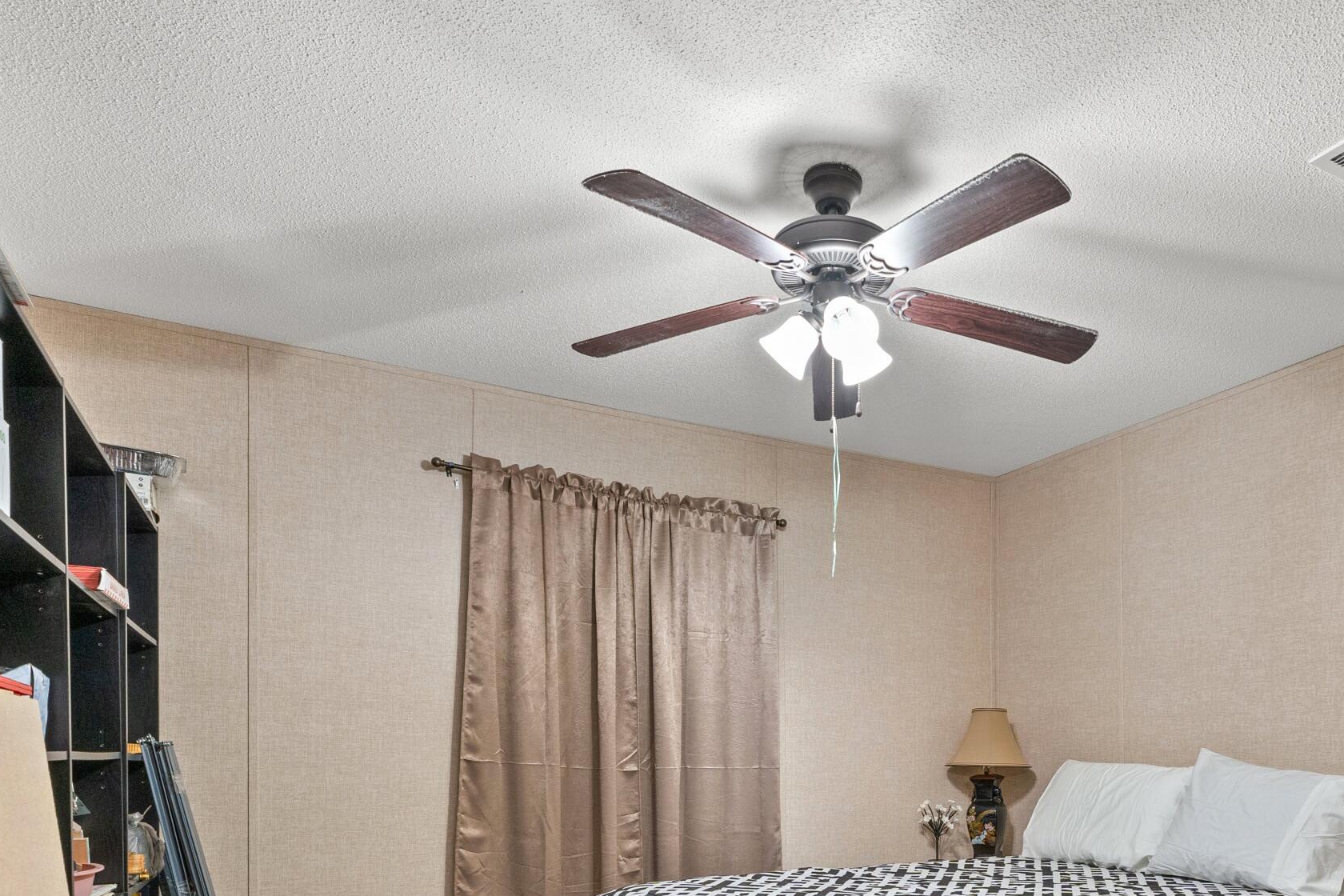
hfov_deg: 69.9
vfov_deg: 47.5
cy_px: 759
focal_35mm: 25
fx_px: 933
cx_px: 870
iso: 1000
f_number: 8
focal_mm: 14
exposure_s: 1/4
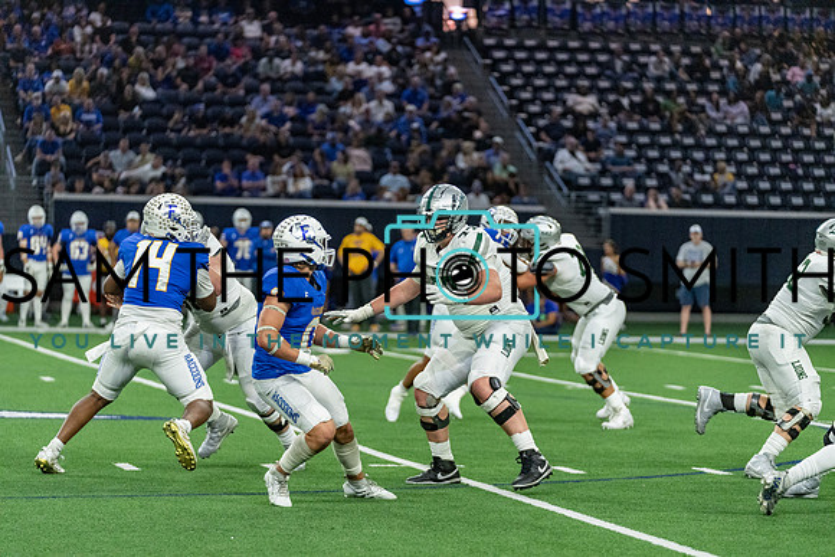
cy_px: 278
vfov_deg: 9.6
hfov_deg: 14.3
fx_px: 3317
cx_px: 418
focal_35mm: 143
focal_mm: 143
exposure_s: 1/1250
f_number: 2.8
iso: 4000
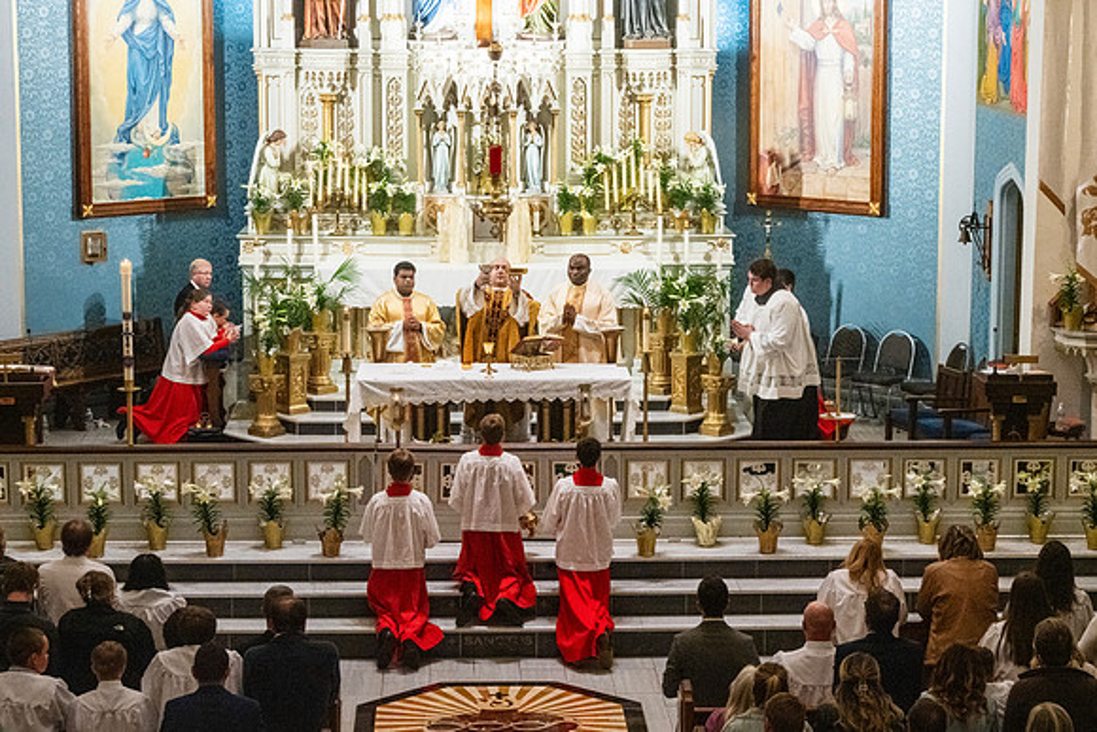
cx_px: 587
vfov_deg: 16.8
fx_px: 2475
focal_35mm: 81
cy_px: 387
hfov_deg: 25.0
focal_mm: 75
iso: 5000
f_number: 13
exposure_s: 1/60
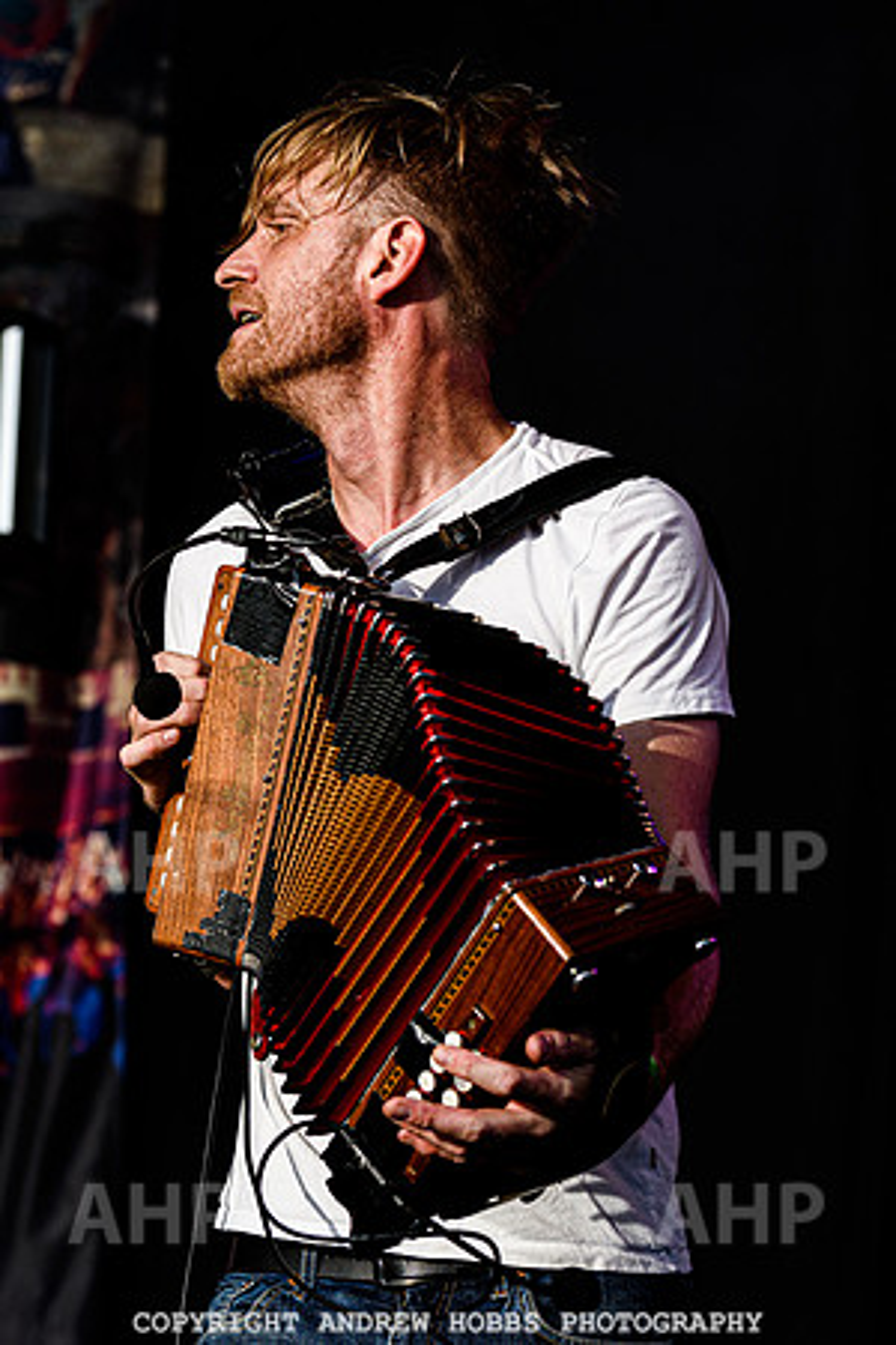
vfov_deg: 12.4
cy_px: 742
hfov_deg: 8.3
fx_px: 6163
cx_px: 510
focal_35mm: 165
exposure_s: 1/3200
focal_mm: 95
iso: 400
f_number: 4
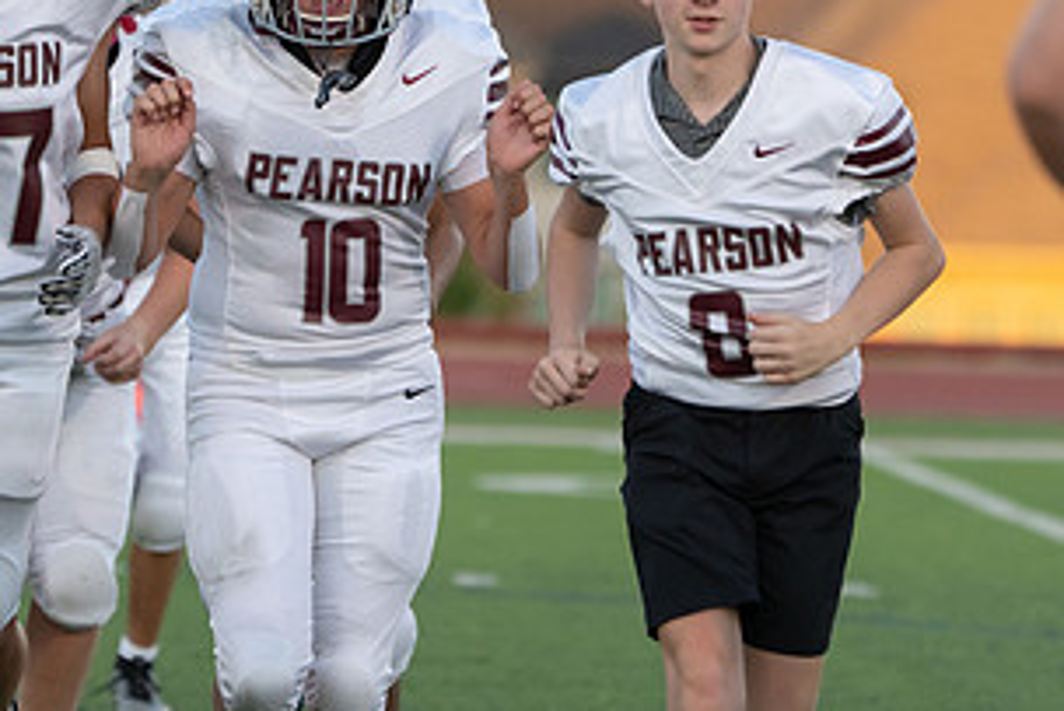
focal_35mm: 512
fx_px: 15139
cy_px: 310
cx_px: 315
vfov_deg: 2.7
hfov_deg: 4.0
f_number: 5.6
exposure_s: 1/1000
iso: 1600
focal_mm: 268
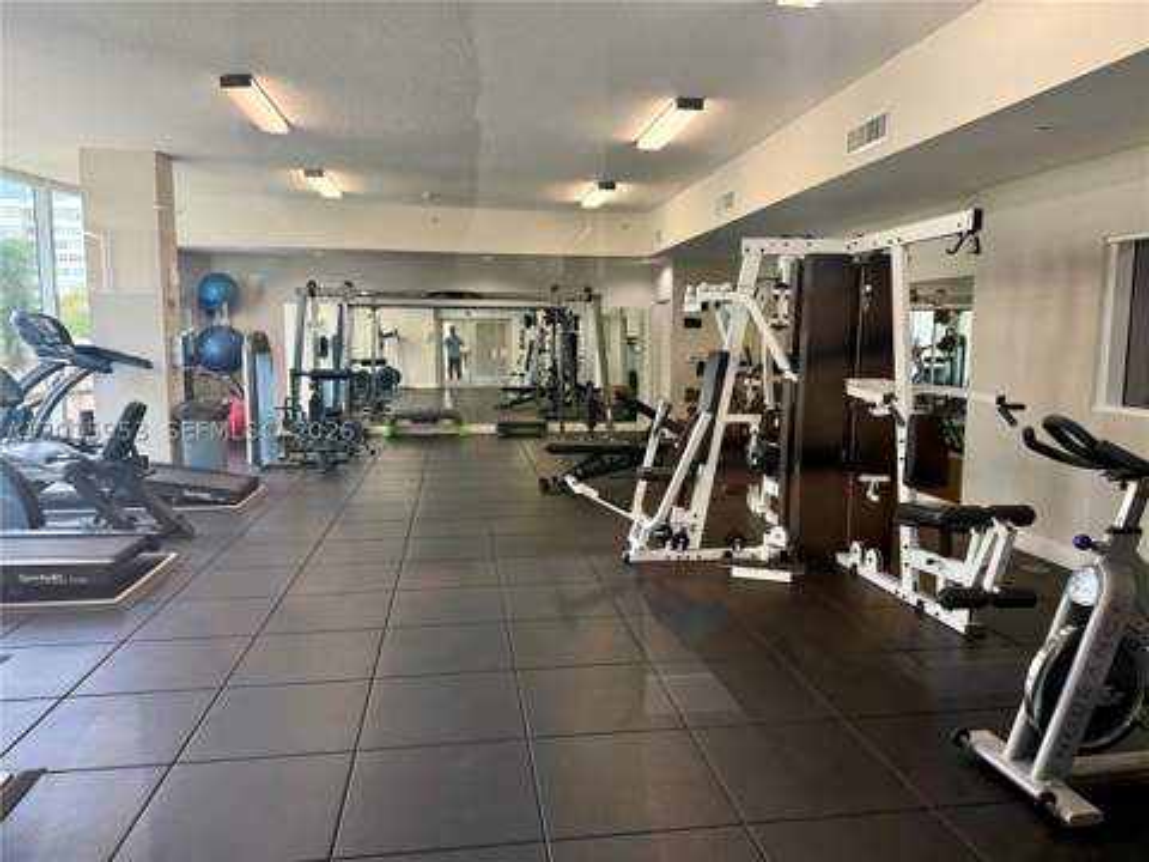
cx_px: 574
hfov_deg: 71.6
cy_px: 431
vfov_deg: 56.8
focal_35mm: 24
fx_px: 797
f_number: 1.78
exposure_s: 1/133
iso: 200
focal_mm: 6.76
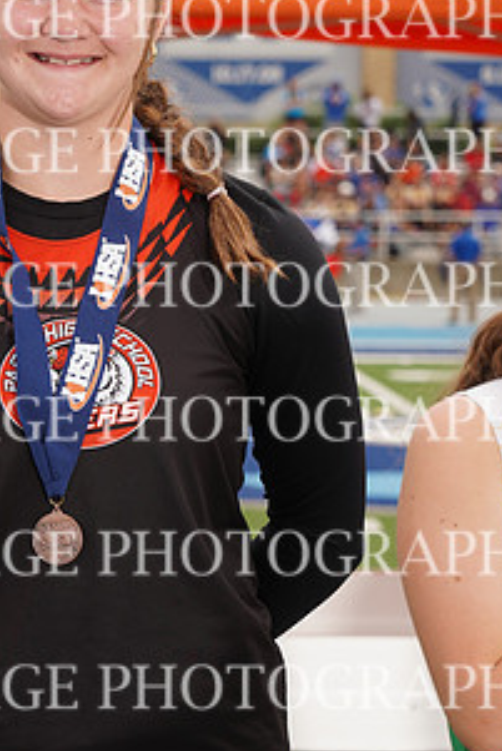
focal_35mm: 202
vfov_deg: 10.2
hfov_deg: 6.8
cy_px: 352
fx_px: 4220
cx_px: 81
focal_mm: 105
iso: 100
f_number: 8
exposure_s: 1/200
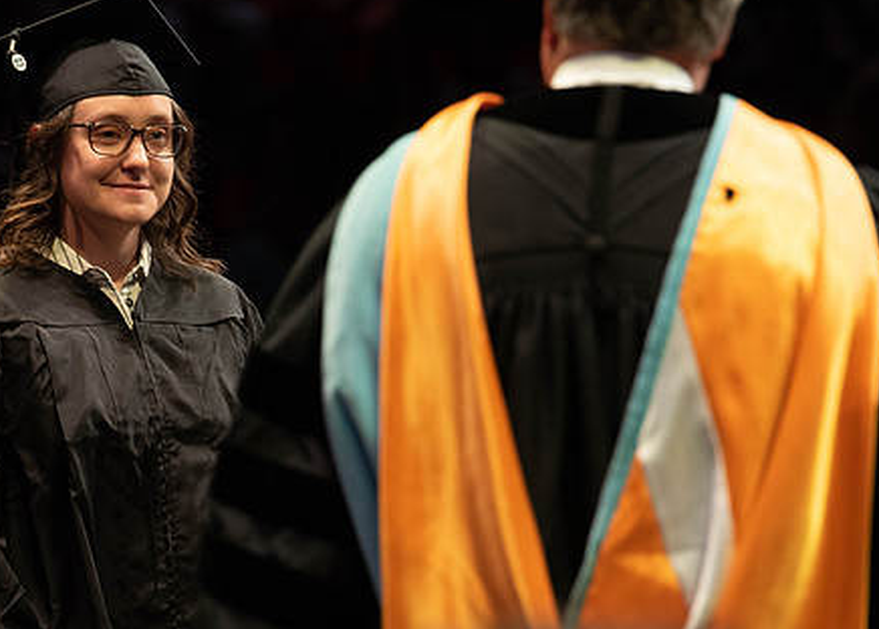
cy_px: 258
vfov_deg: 5.1
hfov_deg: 7.1
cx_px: 289
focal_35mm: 282
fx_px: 7044
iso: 1600
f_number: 4.5
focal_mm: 200
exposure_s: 1/320
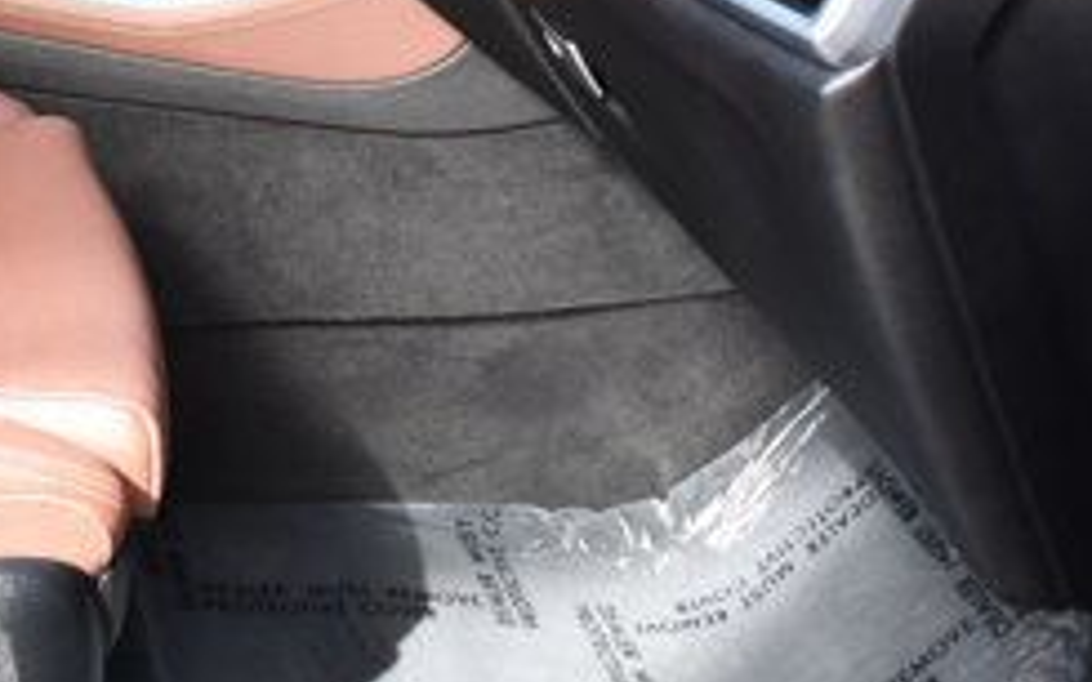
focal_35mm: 72
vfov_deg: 17.1
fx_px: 2142
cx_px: -31
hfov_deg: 26.8
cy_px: -185
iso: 720
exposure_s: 1/250
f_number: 3.5
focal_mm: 18
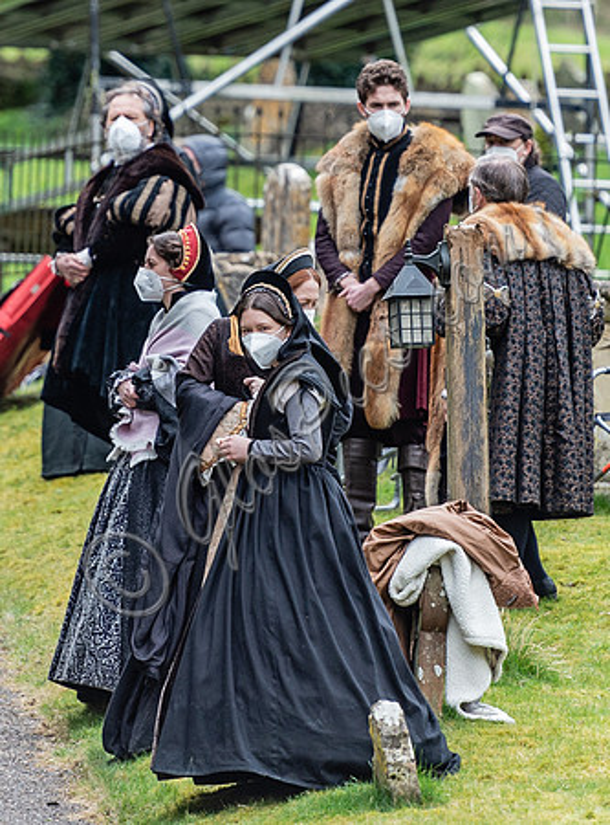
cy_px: 219
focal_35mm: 542
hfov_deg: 2.7
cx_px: 355
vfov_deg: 3.7
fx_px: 12846
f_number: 2.8
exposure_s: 1/2000
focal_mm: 200
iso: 640
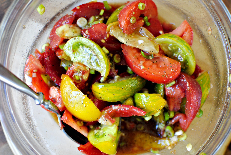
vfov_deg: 25.8
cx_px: 116
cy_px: 78
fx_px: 337
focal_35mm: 52
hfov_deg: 37.8
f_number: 2
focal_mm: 35
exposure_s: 1/100
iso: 400
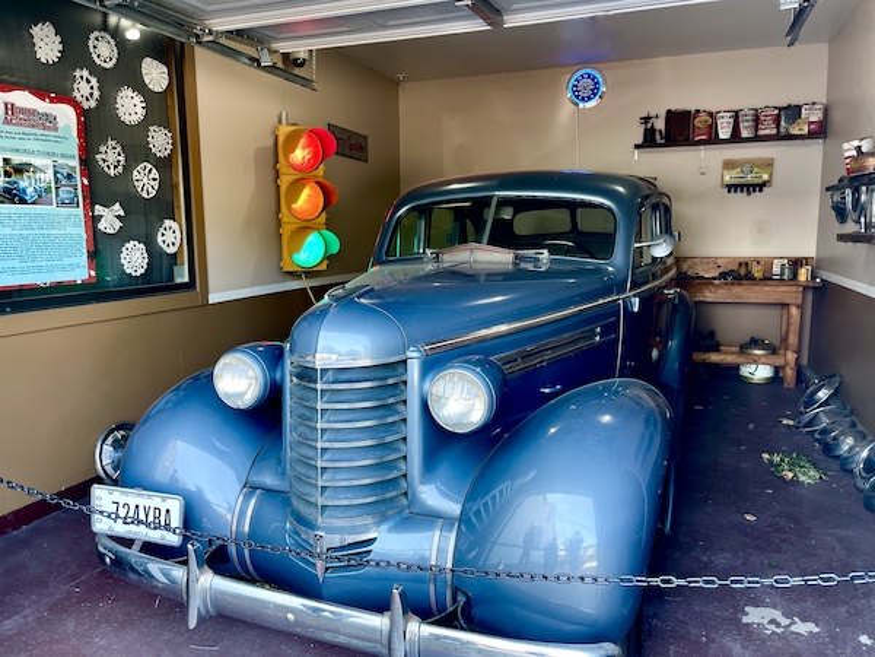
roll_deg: +0.3
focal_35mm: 25
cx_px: 438
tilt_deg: -7.7
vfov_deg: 54.9
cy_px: 328
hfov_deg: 69.4
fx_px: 632
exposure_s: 1/120
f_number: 1.6
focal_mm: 5.1
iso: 125
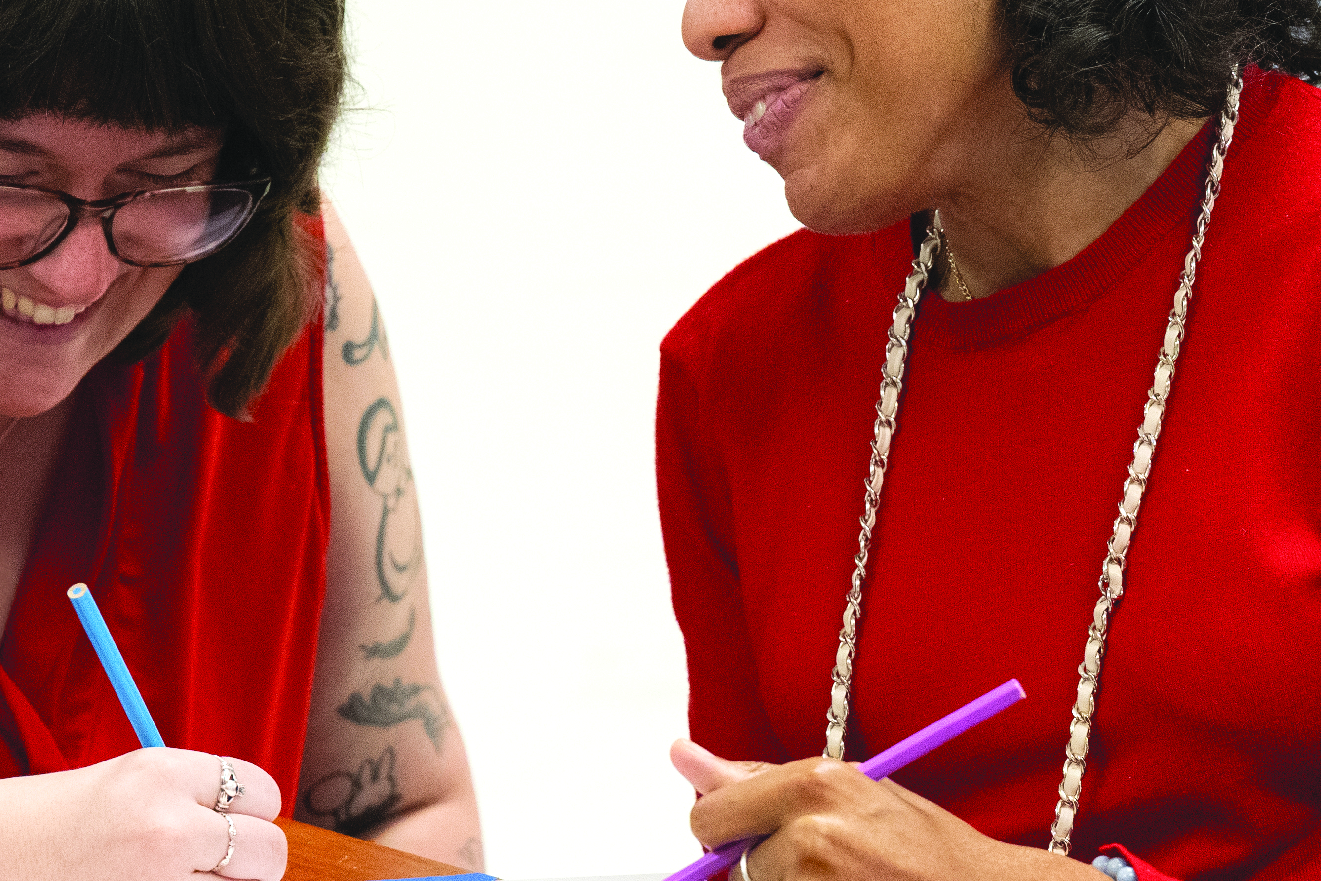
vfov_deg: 5.4
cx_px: 595
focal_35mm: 253
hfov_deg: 8.1
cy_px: 400
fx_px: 9283
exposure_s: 1/320
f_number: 4
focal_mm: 82
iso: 2500
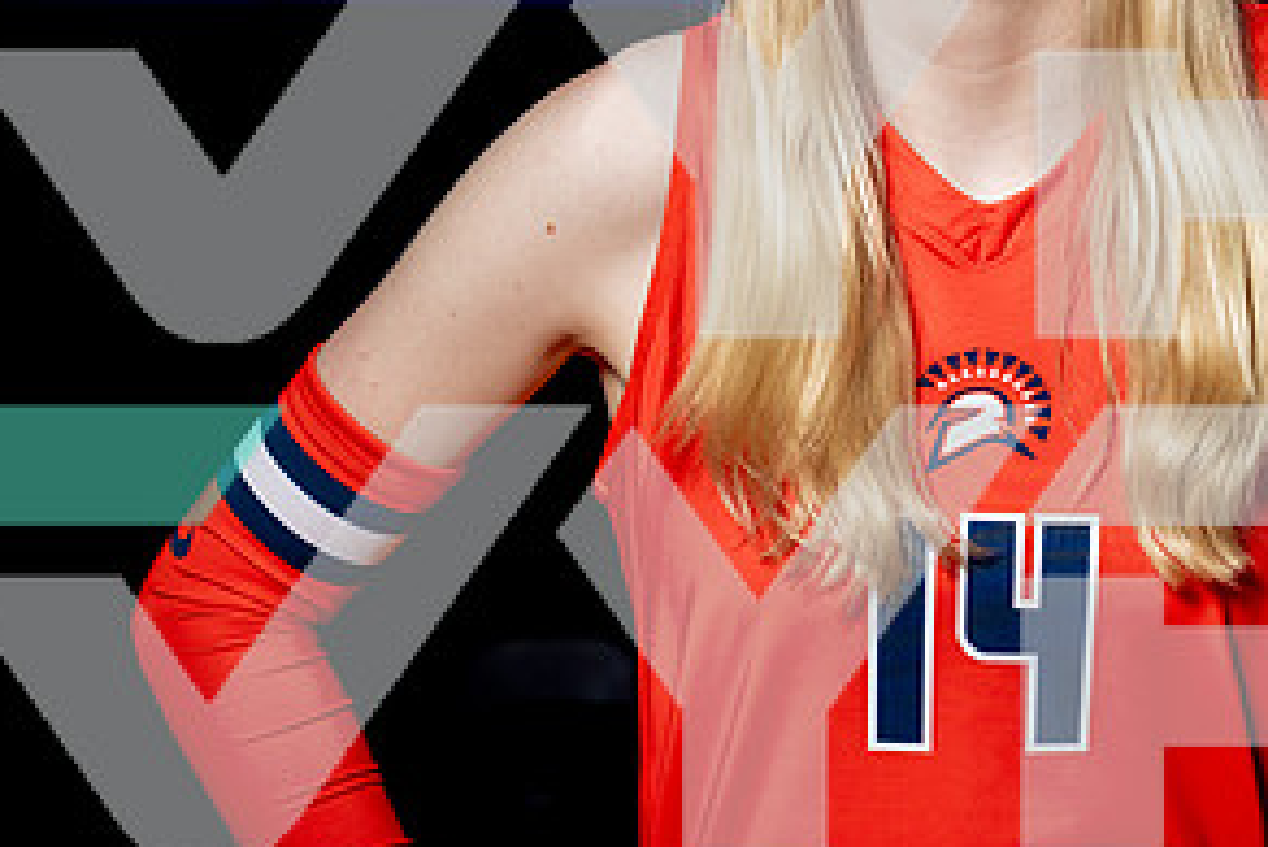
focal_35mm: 147
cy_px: 111
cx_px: 951
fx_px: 5180
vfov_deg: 9.3
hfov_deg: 13.9
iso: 250
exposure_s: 1/200
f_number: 5
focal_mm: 70
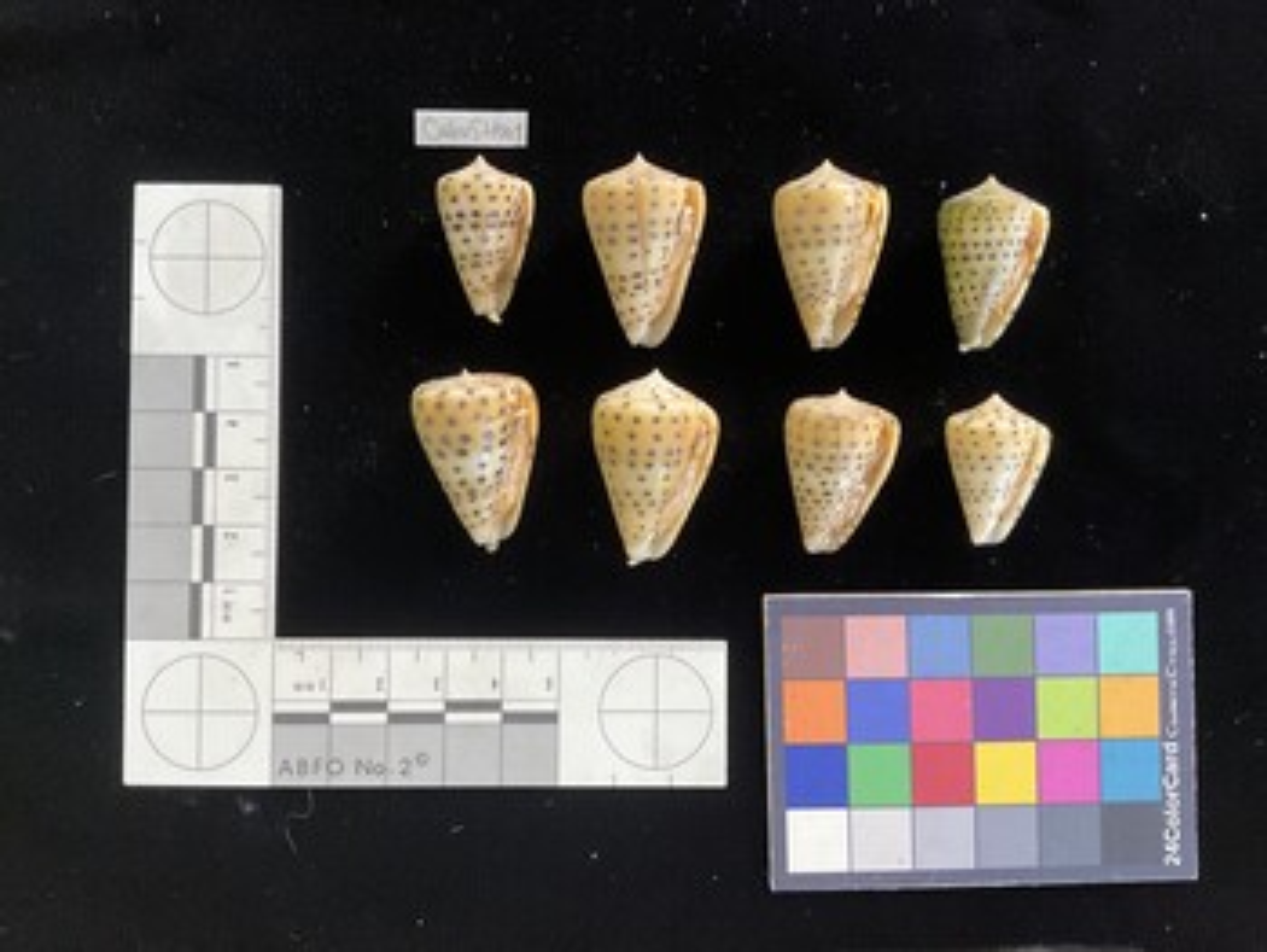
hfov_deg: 61.6
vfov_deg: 48.3
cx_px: 634
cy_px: 476
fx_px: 1062
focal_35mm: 29
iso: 160
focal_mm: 3
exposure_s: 1/60
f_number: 1.8
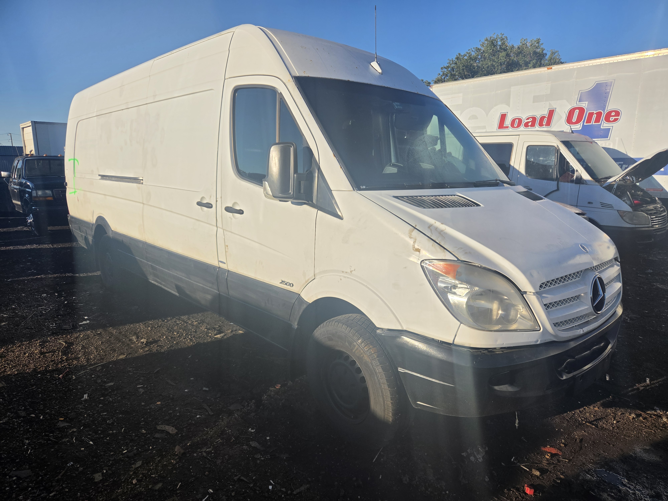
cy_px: 250
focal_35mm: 23
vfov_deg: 58.9
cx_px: 334
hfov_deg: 73.9
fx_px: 444
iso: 80
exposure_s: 1/5860
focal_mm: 5.4
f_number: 1.8
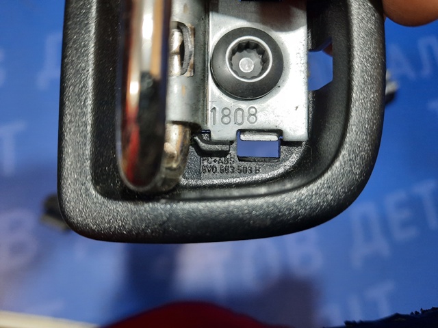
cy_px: 164
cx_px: 219
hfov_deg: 69.4
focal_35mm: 25
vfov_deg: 54.9
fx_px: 316
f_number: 2
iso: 320
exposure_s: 1/60
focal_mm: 4.6
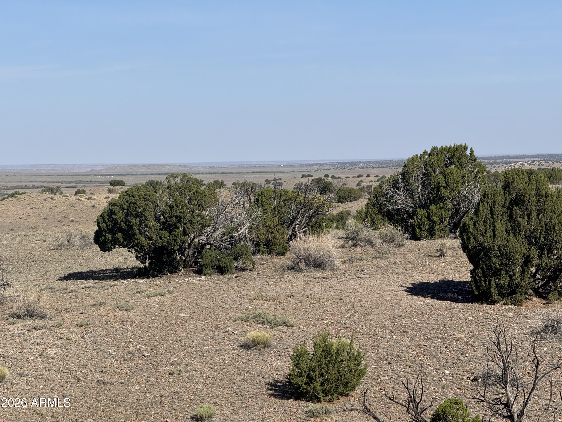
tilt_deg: -2.6
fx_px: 1948
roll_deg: +0.6
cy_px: 211
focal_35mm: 120
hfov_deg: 16.4
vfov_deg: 12.3
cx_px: 281
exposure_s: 1/2710
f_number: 2.8
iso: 50
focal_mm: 15.66
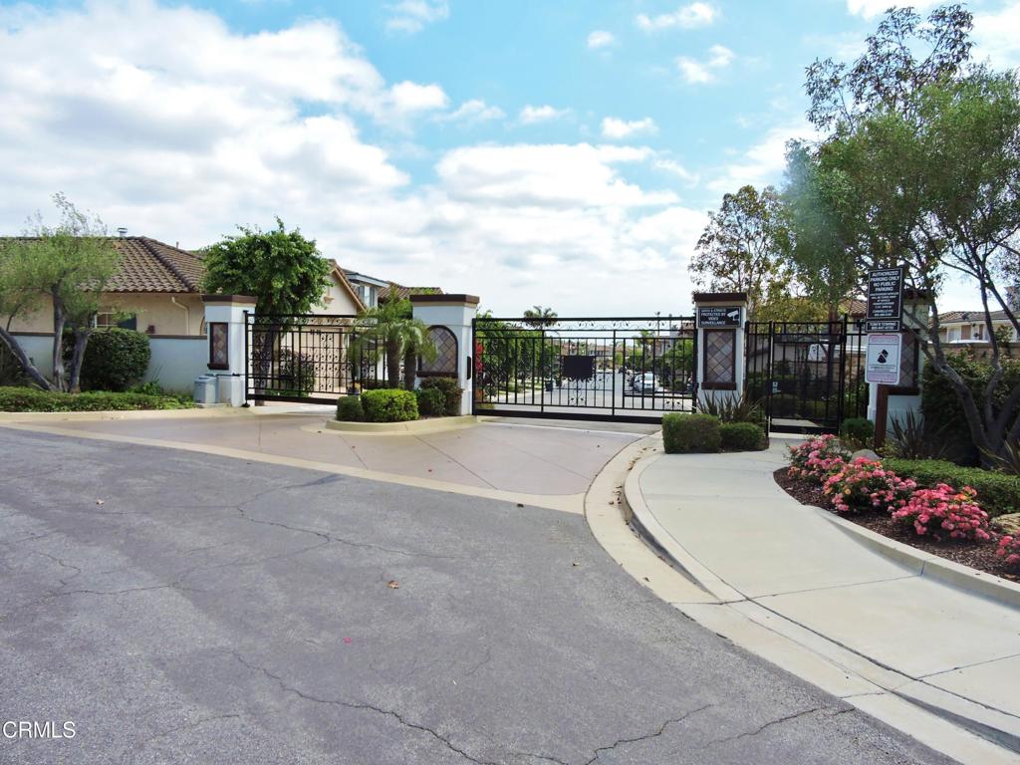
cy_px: 382
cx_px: 510
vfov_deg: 56.8
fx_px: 707
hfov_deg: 71.6
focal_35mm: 24
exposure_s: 1/1000
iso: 100
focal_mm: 4.3
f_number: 3.3
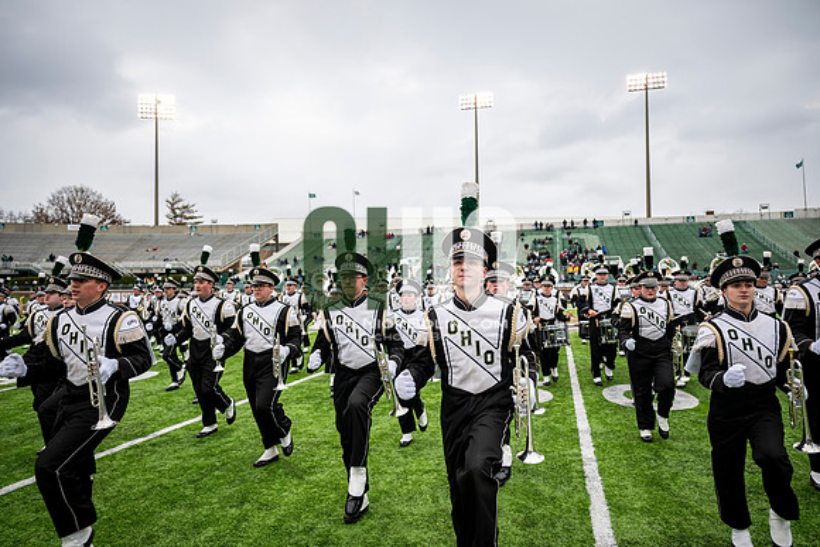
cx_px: 410
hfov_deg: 73.7
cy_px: 274
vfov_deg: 53.2
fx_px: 547
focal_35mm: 24
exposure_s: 1/500
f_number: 2.8
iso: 100
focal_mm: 24
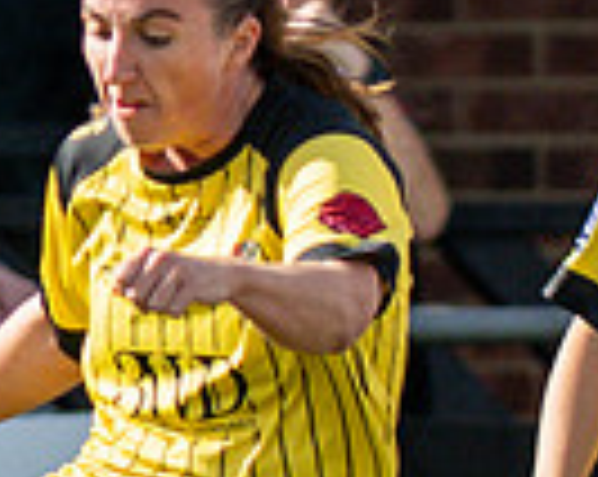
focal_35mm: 3739
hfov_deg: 0.5
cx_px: -713
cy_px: 710
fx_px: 66078
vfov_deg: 0.4
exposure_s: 1/2000
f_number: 4
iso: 200
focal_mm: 300
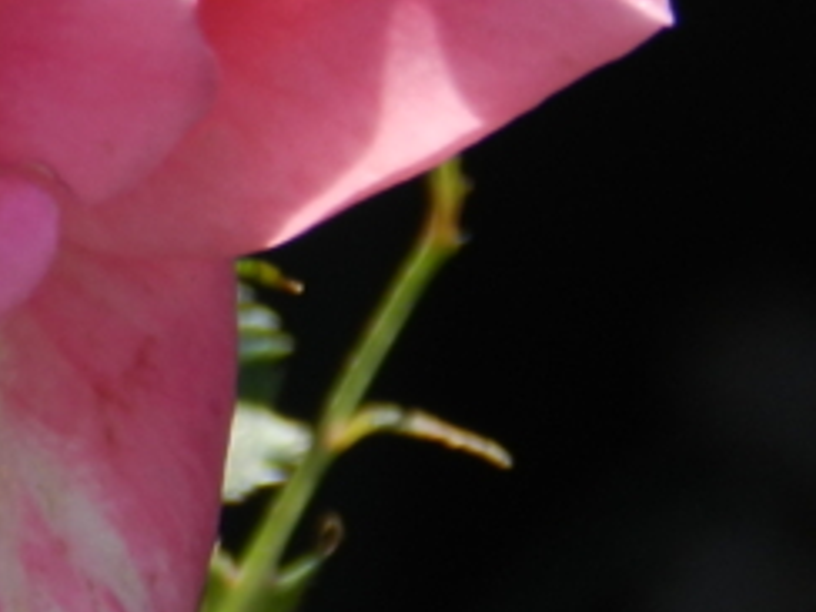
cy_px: -334
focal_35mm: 704
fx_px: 16595
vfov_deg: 2.1
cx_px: -431
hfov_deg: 2.8
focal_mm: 38.2
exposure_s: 1/400
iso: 160
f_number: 5.6
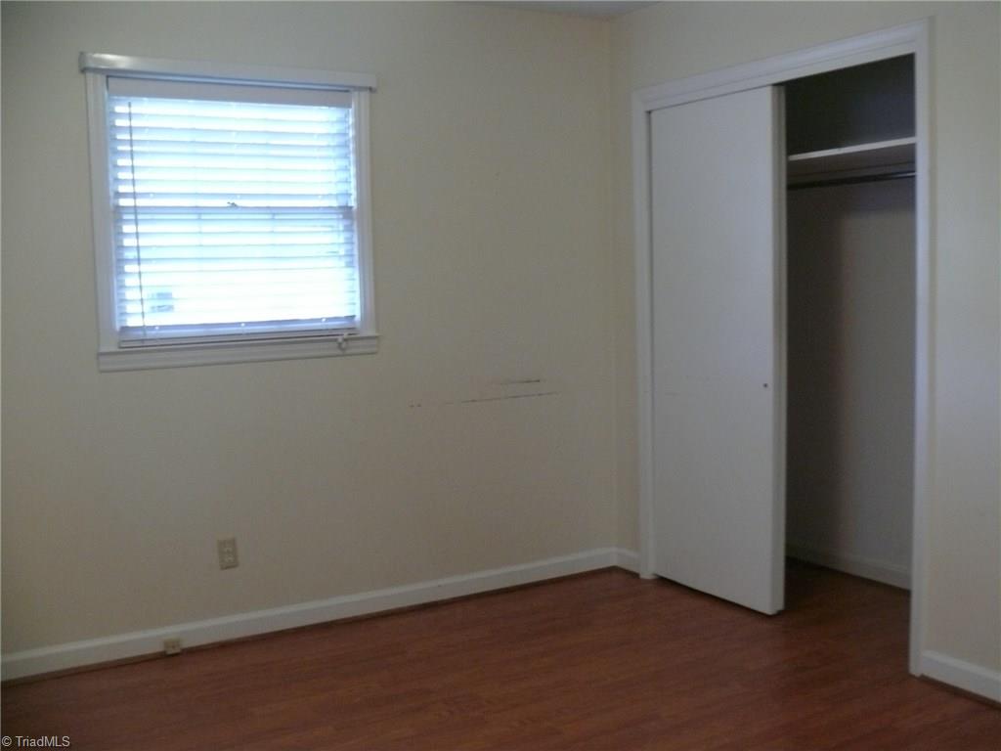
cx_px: 500
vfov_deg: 38.7
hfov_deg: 50.1
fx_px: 1070
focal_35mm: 37
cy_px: 376
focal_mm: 7.7
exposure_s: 1/30
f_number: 2.8
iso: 320
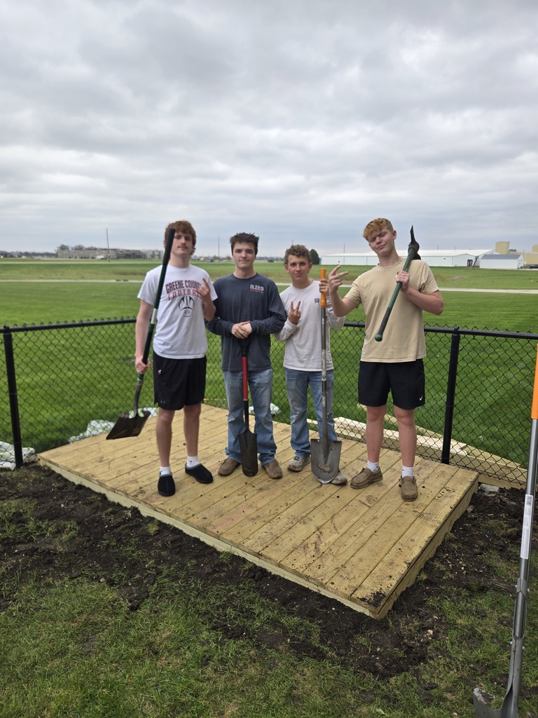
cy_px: 359
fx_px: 477
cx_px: 269
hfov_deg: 58.9
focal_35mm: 23
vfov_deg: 73.9
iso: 25
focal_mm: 5.4
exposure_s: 1/529
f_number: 1.8
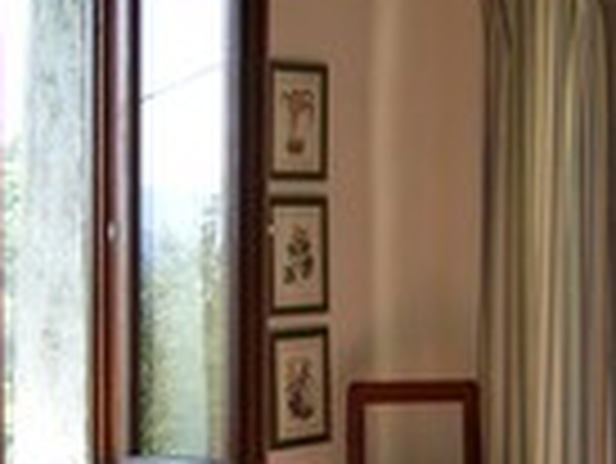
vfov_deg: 14.5
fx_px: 1817
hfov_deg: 19.2
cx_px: 319
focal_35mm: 102
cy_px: 320
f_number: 2.8
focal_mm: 5.8
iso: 80
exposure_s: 1/180
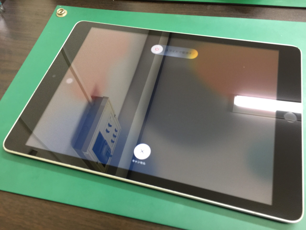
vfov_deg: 48.2
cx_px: 153
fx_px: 256
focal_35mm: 29
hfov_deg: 61.7
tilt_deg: -61.5
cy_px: 115
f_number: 2.2
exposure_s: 1/17
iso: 125
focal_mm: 4.15
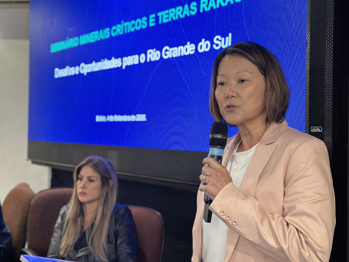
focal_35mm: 48
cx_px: 174
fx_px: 484
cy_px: 131
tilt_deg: -0.4
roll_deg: -0.8
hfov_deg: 39.7
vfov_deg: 30.3
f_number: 1.78
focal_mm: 6.86
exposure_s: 1/40
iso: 500
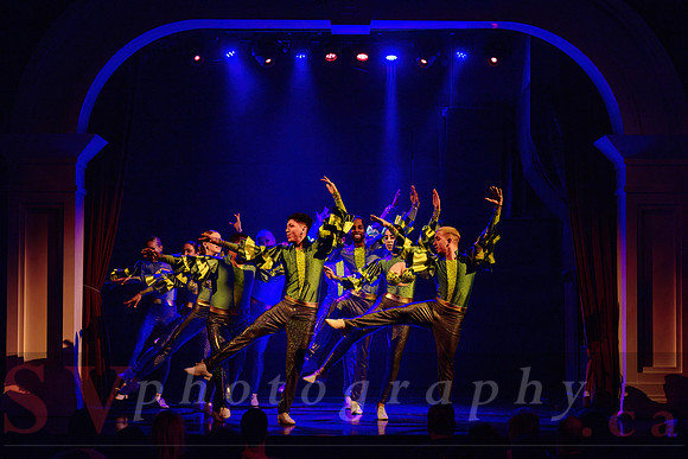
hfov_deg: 22.8
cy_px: 229
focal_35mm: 89
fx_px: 1706
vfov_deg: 15.3
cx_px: 351
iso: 1600
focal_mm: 86
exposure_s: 1/200
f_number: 2.8
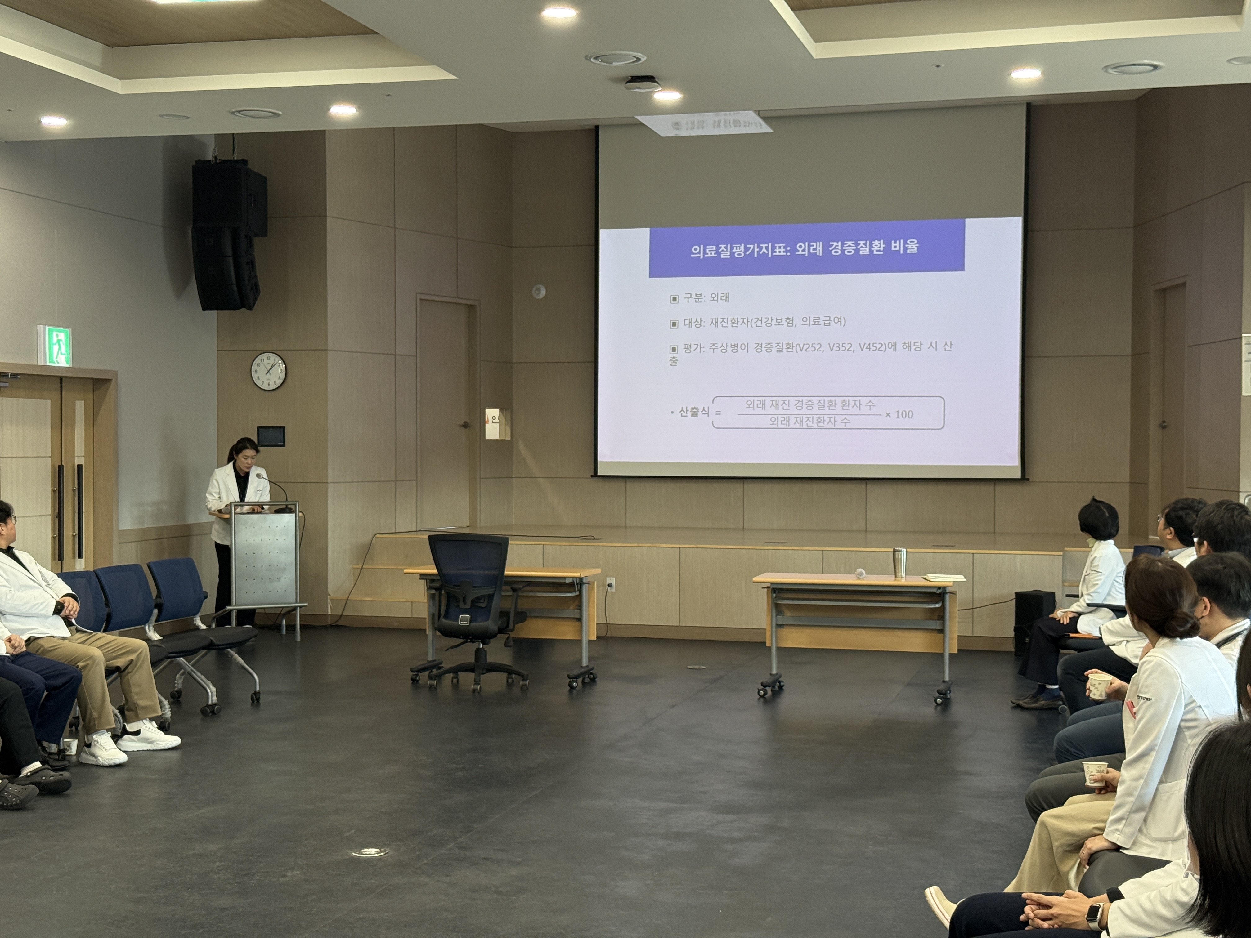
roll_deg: +0.0
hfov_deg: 39.7
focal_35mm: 48
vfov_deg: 30.3
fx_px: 1735
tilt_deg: -1.5
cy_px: 469
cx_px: 626
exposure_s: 1/120
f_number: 1.78
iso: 250
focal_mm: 6.76
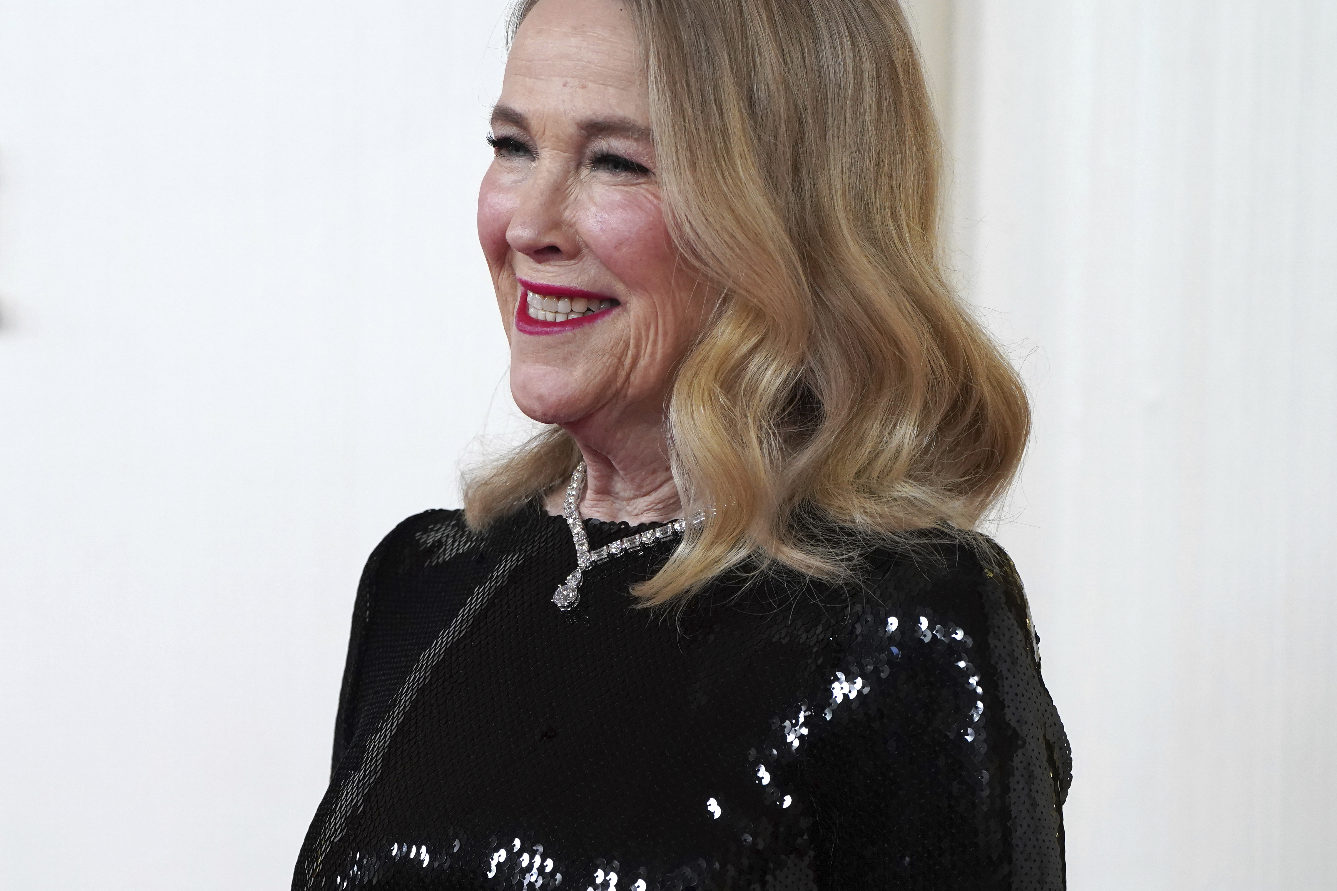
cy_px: 363
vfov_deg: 4.1
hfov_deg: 6.1
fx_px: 12552
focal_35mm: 338
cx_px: 504
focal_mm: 271
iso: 3200
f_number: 7.1
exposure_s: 1/500
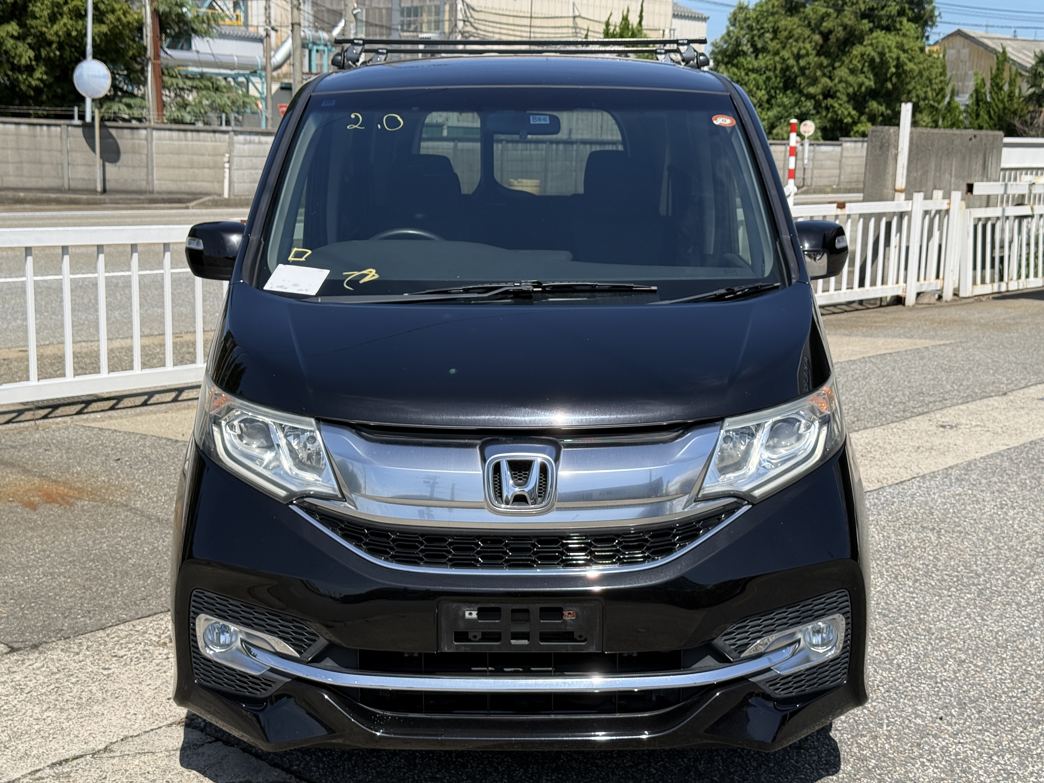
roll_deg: -1.8
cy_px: 392
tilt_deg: -9.8
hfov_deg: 39.7
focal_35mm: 48
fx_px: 1448
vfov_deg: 30.3
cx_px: 522
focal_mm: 6.76
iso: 80
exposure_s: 1/4098
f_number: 1.78
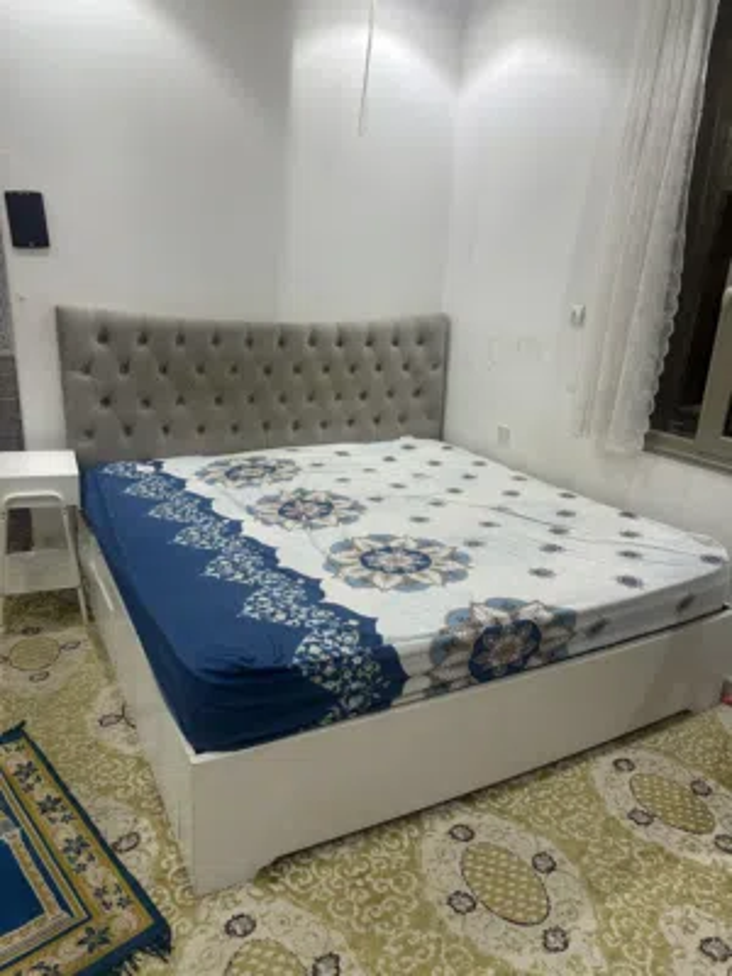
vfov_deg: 71.6
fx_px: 677
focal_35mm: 24
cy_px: 488
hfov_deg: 56.8
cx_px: 366
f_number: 1.78
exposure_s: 1/100
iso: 200
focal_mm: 6.86
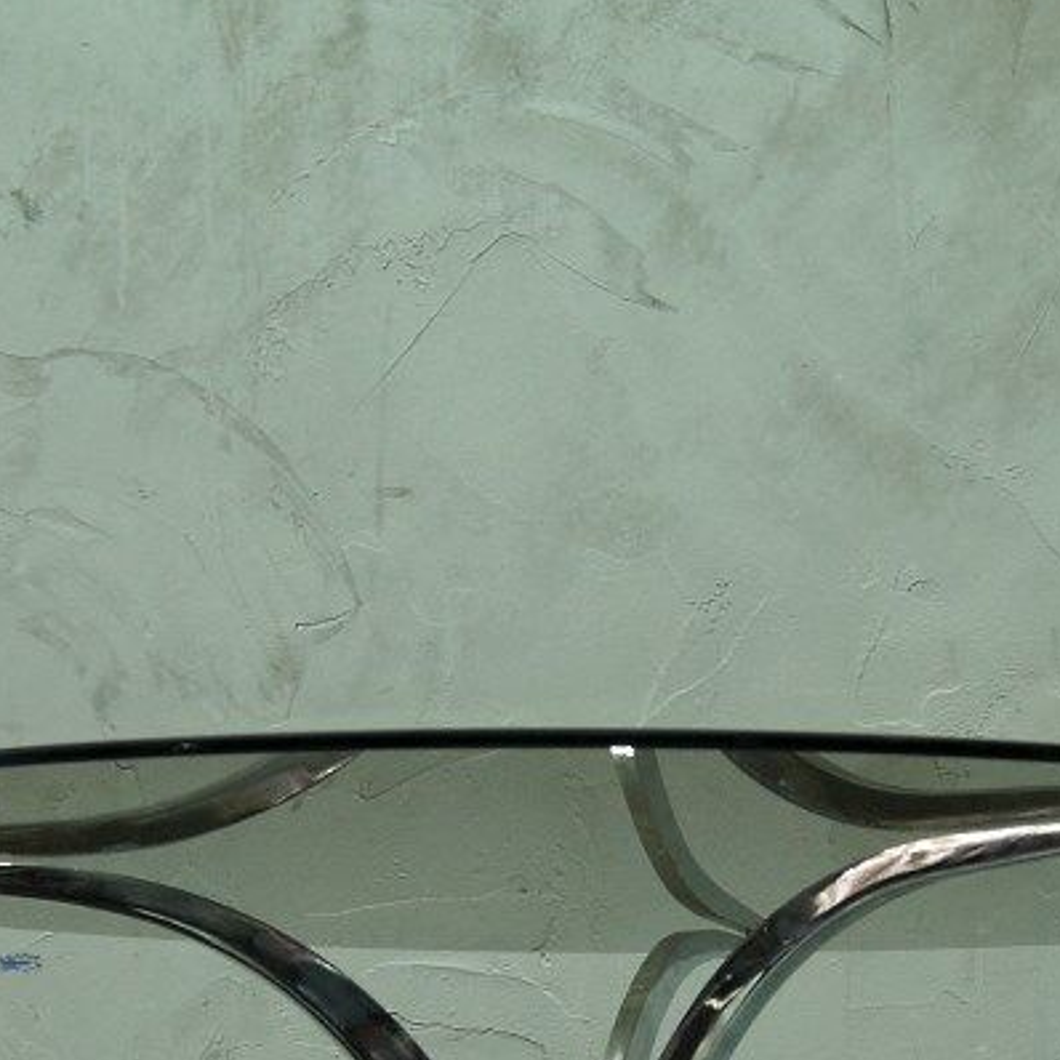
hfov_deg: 19.7
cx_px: 525
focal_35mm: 88
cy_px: 1081
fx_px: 3049
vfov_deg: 19.1
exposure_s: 1/20
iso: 400
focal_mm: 22
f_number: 6.3
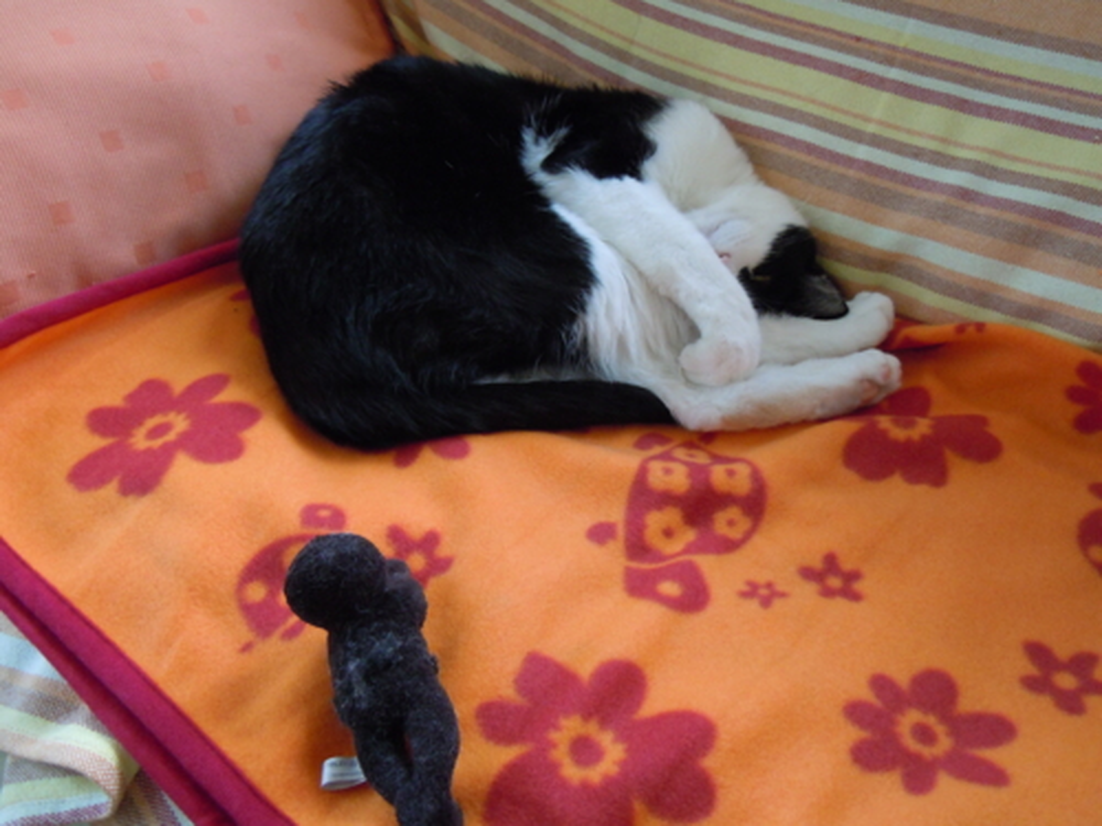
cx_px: 551
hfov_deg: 60.0
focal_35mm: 30
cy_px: 413
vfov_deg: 46.8
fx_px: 955
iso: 400
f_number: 3.5
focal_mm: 5.4
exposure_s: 1/20
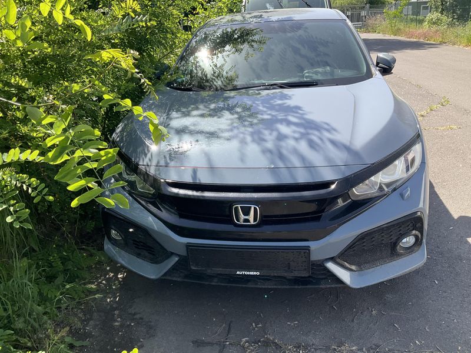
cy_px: 176
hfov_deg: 61.7
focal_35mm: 29
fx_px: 395
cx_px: 236
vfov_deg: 48.2
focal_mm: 3
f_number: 1.8
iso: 25
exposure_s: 1/691
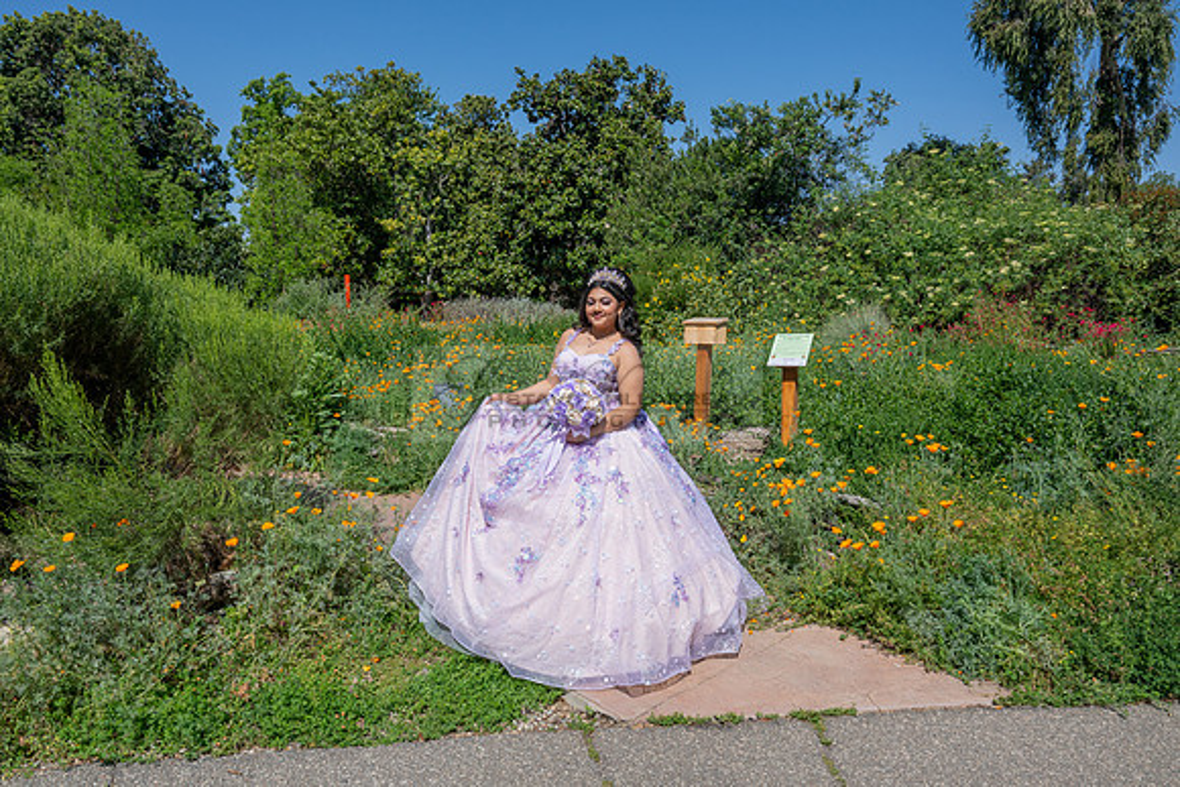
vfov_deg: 53.2
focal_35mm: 24
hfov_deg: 73.7
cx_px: 590
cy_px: 394
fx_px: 787
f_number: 16
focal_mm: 24
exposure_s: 1/200
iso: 200
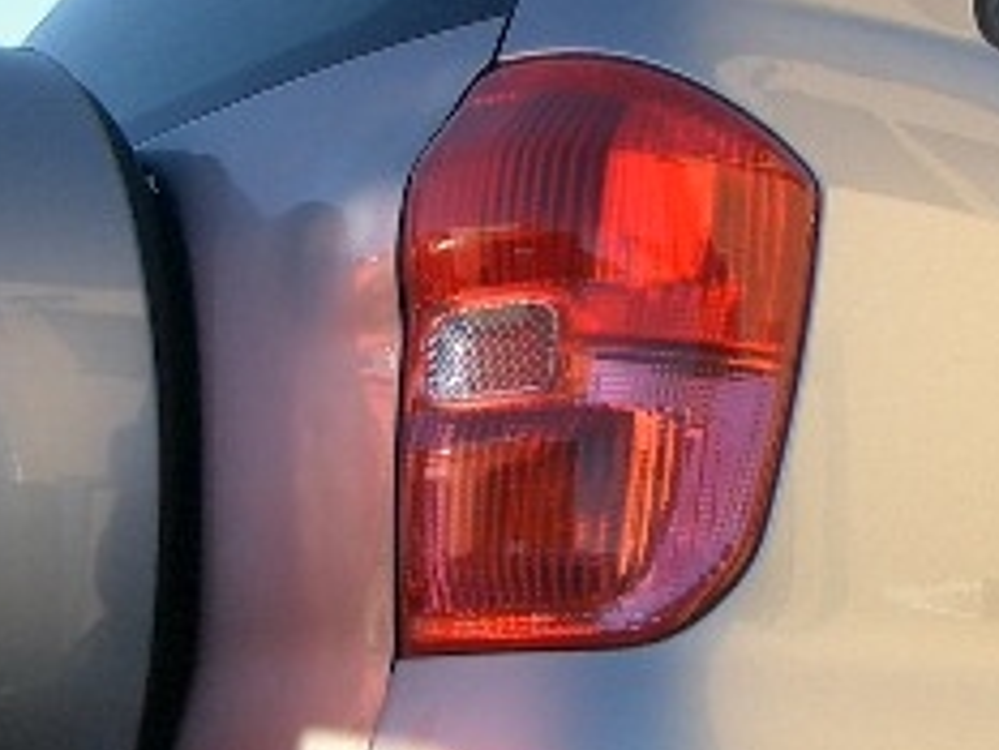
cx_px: 686
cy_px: 506
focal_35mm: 96
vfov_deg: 15.4
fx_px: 2772
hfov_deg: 20.3
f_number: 2.6
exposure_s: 1/400
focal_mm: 5.8
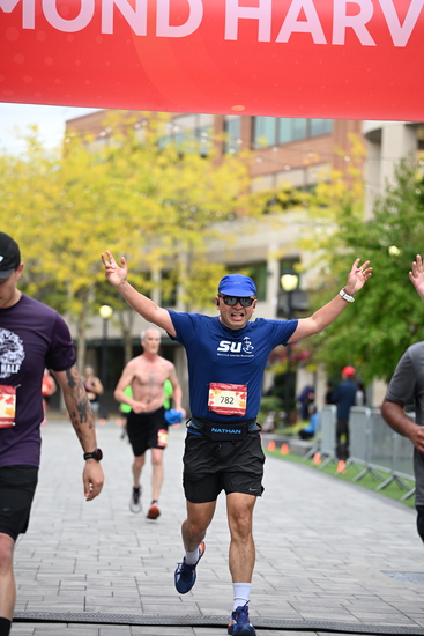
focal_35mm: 110
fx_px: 1942
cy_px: 318
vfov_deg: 18.6
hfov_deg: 12.5
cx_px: 212
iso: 640
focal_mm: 110
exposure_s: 1/2000
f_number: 2.8
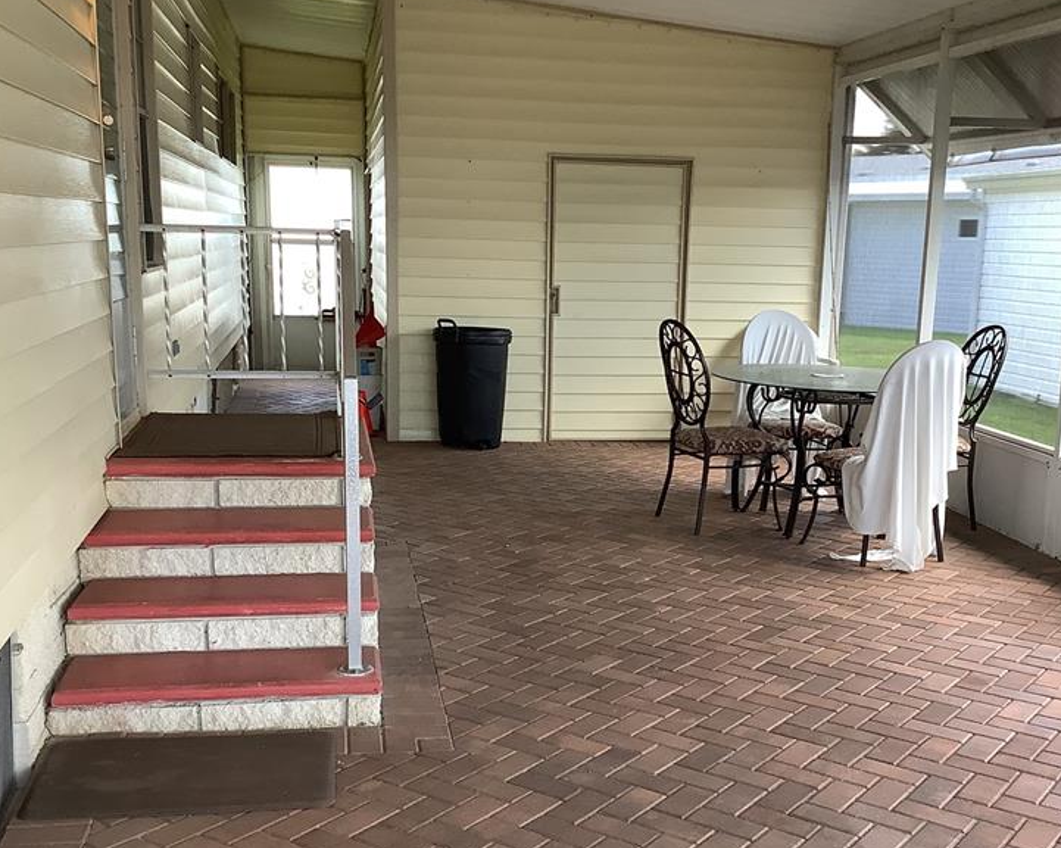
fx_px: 1350
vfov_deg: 34.7
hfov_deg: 42.9
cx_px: 572
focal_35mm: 43
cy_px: 526
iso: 80
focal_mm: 3.3
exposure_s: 1/120
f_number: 2.4
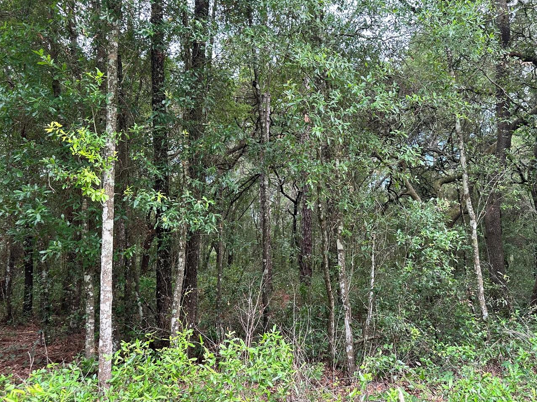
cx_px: 316
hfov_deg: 59.6
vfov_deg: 46.8
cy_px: 186
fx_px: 465
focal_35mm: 30
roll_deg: +0.4
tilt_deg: +7.1
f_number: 1.78
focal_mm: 6.86
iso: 80
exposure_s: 1/190
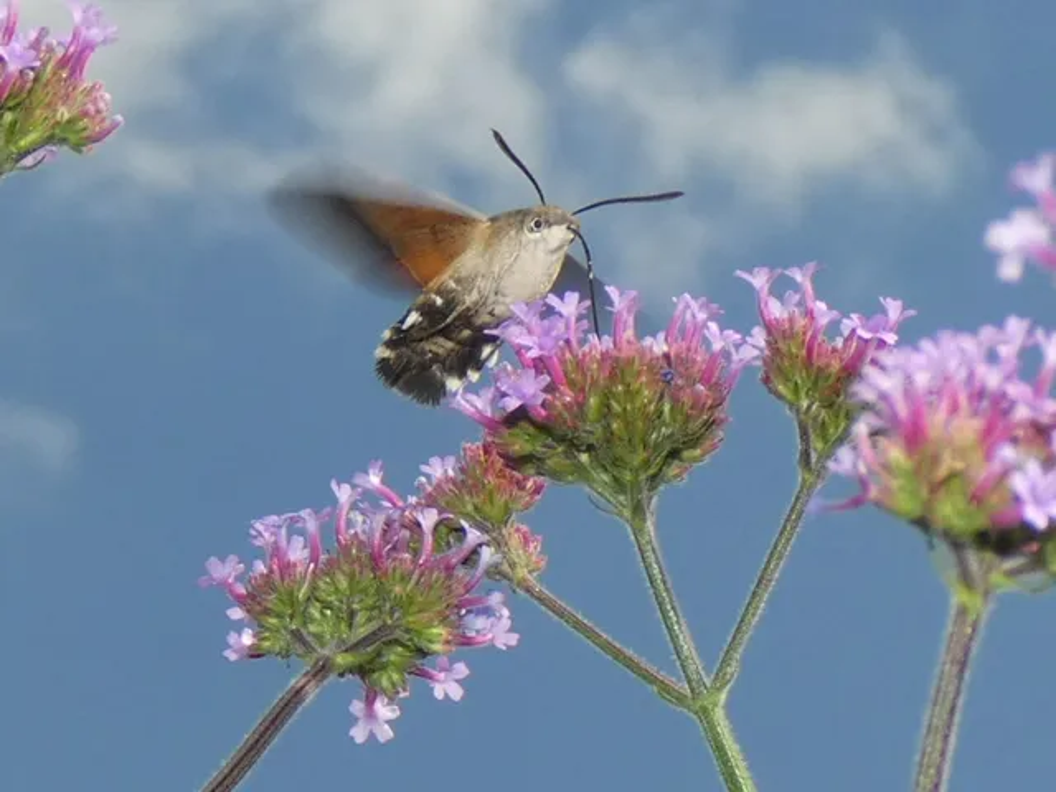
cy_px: 396
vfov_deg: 27.5
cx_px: 528
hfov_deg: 36.2
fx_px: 1617
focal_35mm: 53
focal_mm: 9.5
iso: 80
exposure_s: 1/320
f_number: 3.9
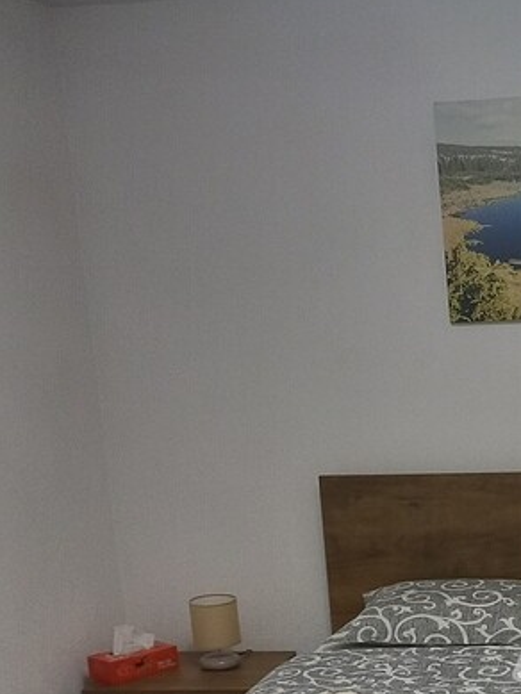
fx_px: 1424
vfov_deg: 26.2
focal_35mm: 71
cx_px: 541
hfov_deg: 20.0
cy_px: 664
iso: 250
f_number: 1.8
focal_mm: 4
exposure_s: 1/25
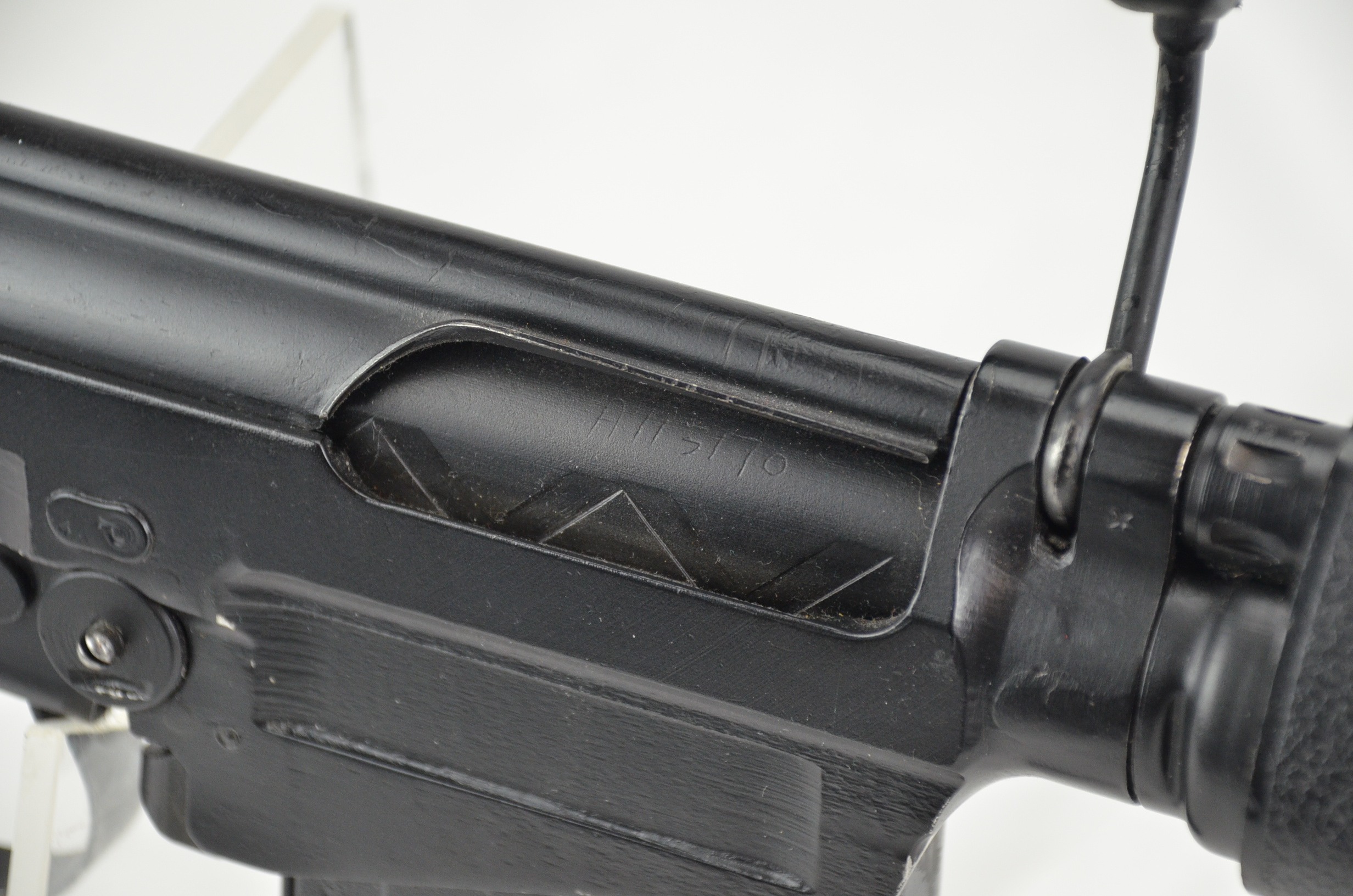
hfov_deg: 15.2
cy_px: 448
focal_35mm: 135
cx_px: 676
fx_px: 5063
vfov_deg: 10.1
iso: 1100
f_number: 5.6
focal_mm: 90
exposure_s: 1/125
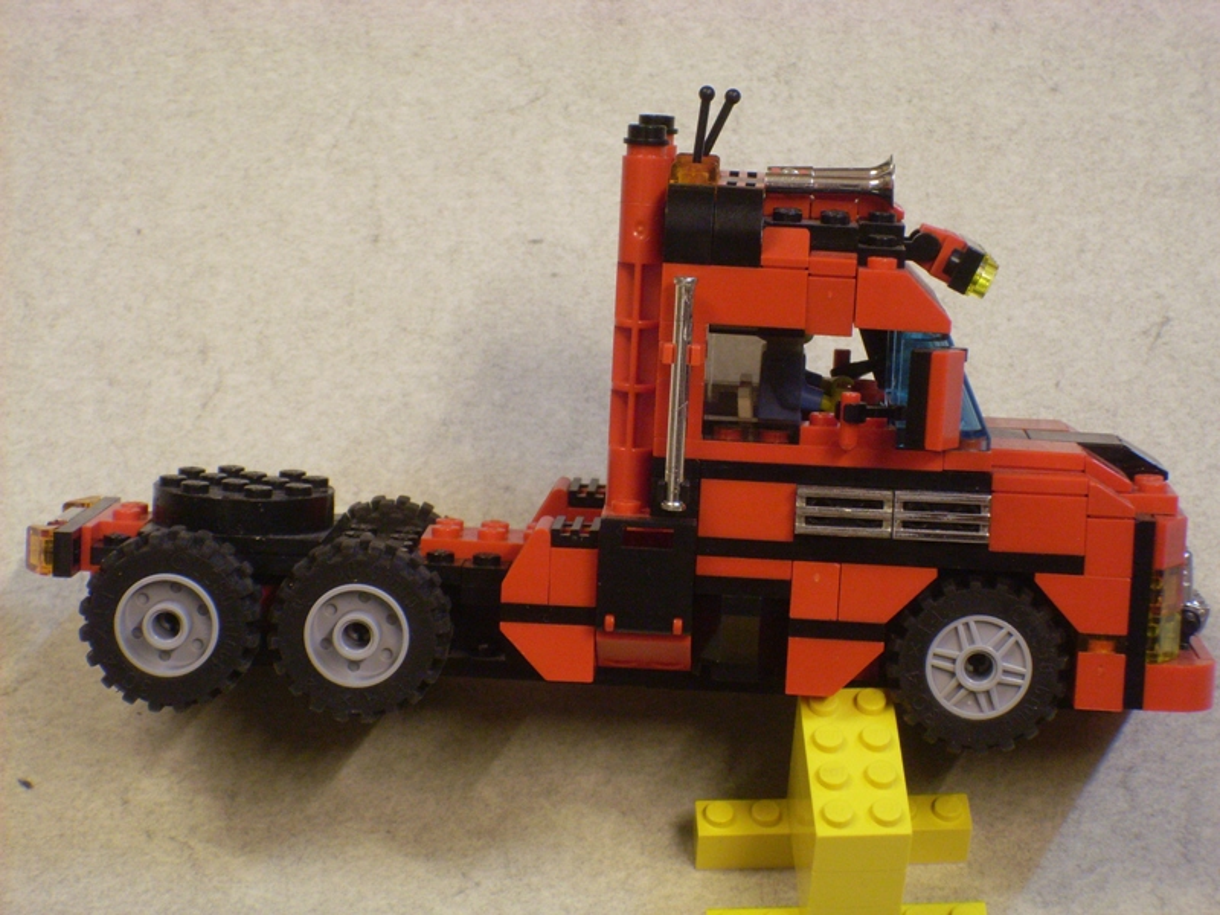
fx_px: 4018
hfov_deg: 17.3
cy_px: 458
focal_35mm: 114
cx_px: 610
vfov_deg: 13.0
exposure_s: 1/6
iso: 200
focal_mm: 18.9
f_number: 5.6
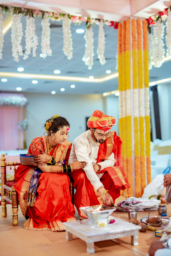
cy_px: 128
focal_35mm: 50
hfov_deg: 27.0
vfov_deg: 39.6
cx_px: 86
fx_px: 356
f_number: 1.4
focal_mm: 50
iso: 640
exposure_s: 1/400
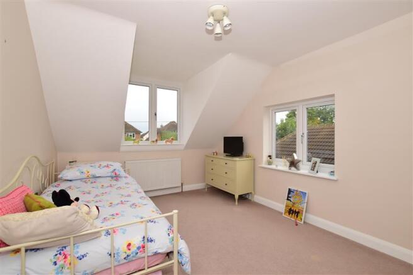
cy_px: 138
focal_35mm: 15
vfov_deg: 77.3
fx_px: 172
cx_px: 206
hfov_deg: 100.4
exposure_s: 1/30
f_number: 7.1
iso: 200
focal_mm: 10
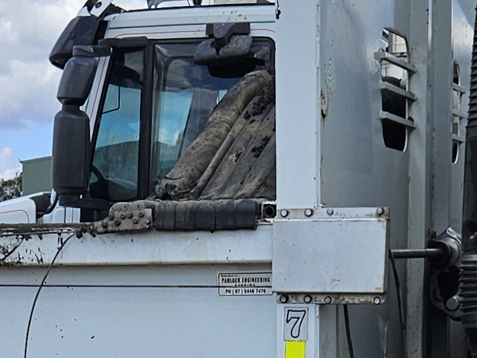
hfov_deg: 15.3
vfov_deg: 10.7
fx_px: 1778
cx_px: 181
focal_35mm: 129
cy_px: 671
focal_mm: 5.4
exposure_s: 1/1542
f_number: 1.8
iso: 25
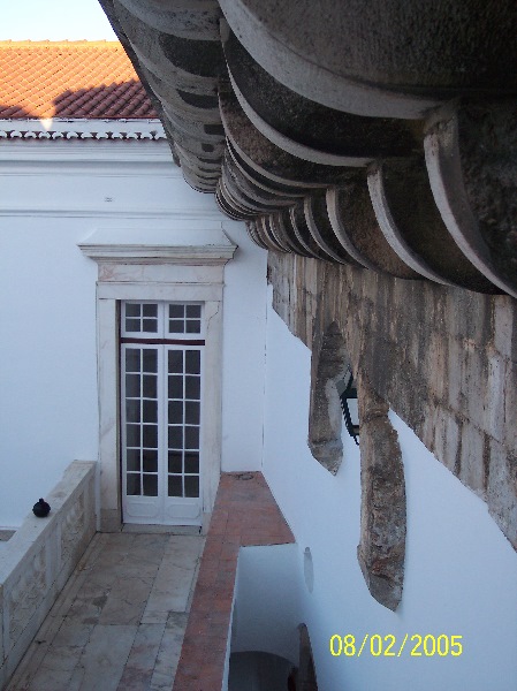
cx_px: 258
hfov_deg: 37.7
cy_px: 346
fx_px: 758
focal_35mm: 38
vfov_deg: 49.0
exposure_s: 1/250
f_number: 2.8
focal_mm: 8
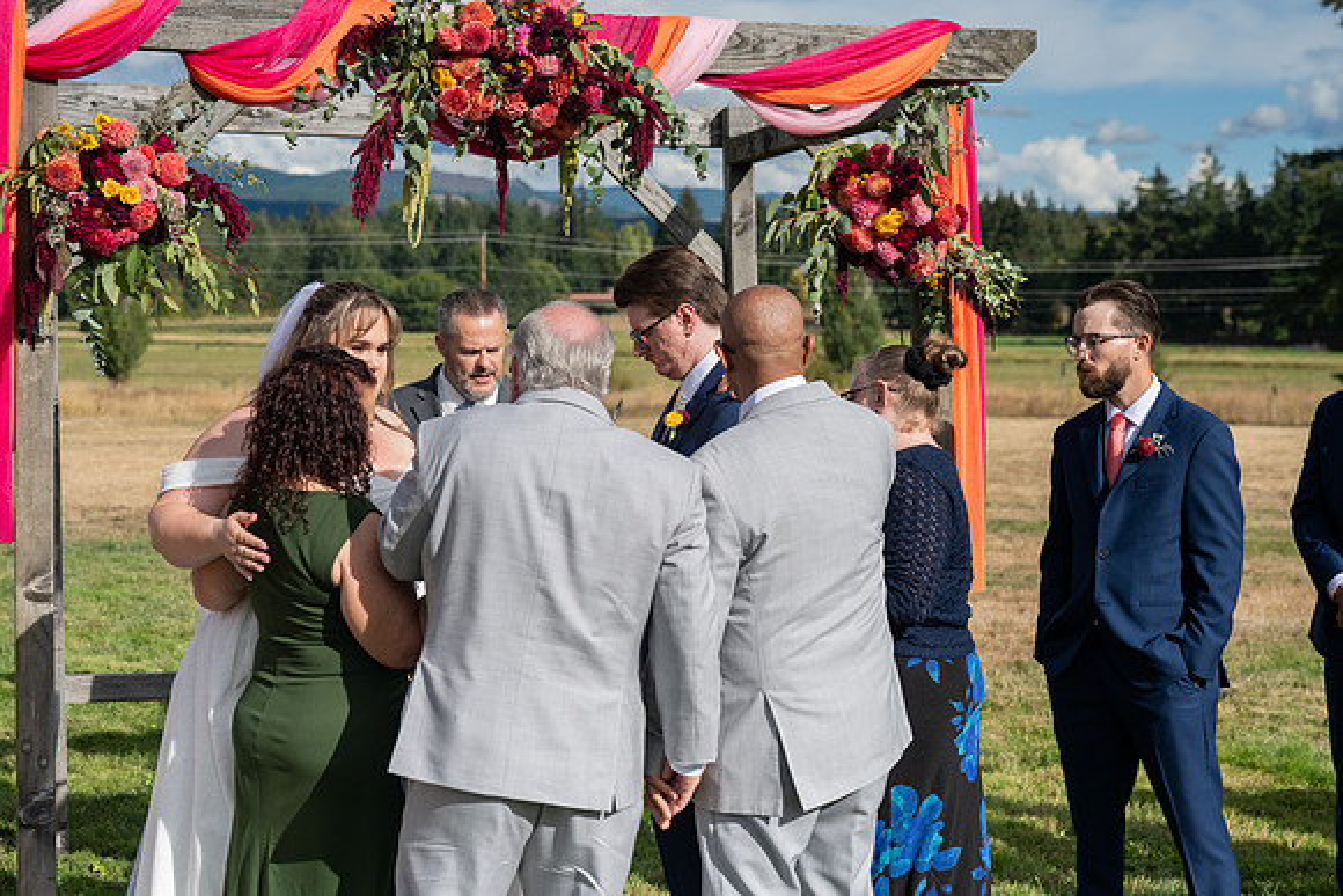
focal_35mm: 57
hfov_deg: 35.0
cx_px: 672
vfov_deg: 23.8
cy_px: 448
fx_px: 2127
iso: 400
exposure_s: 1/6400
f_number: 4.5
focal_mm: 57
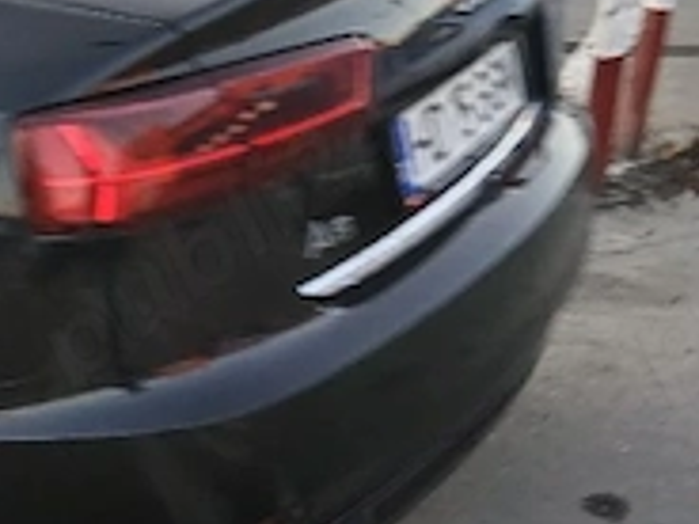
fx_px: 1716
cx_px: -152
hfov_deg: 21.3
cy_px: 216
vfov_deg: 17.4
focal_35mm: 85
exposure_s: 1/50.3
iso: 32
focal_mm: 3.98
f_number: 1.8
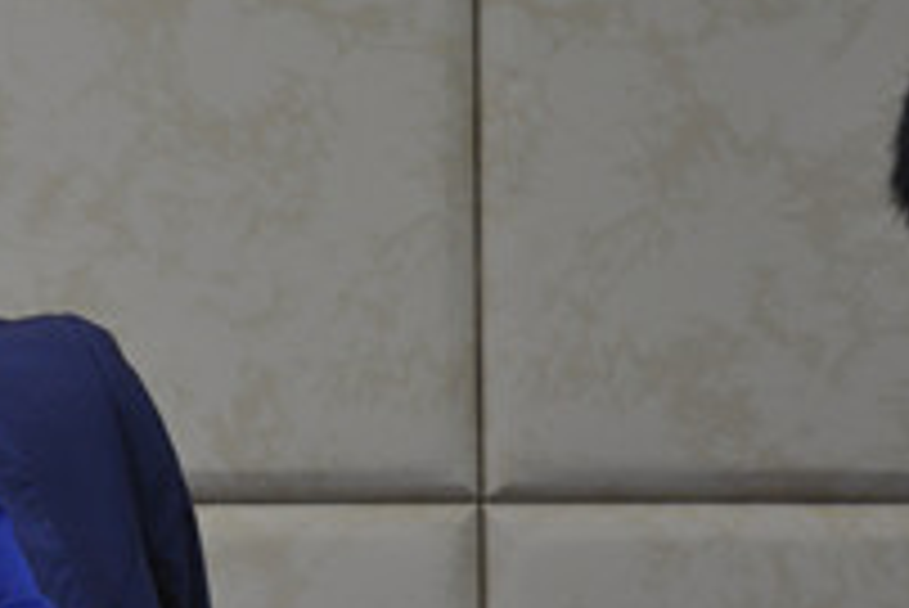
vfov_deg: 3.4
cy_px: 126
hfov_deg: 5.0
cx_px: -364
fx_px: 10334
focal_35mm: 409
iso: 450
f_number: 5.6
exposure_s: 1/60
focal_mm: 92
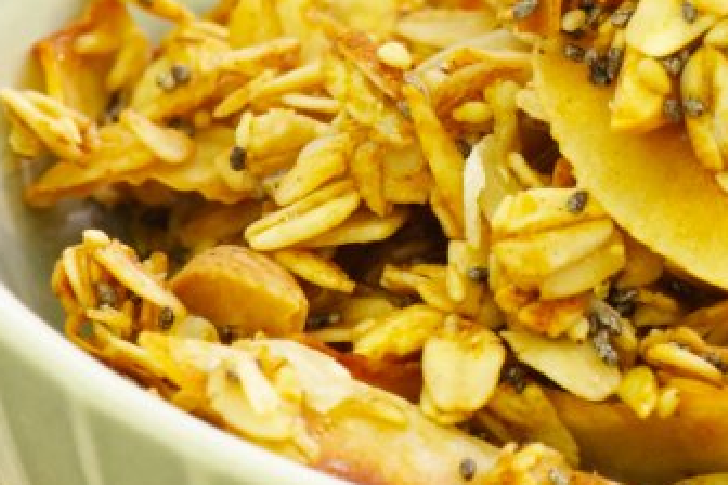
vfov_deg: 3.7
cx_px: 1079
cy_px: -5
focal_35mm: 375
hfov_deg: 5.4
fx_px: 7583
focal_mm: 105
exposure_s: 8
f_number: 16
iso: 400
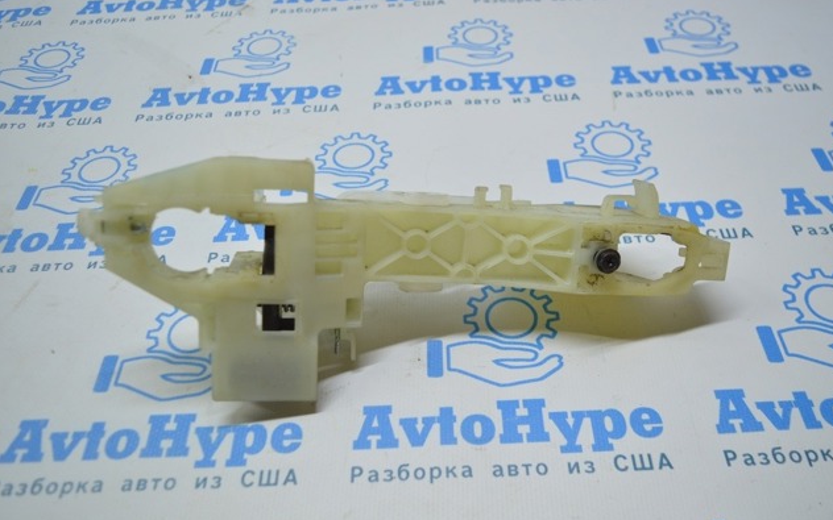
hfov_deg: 56.7
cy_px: 278
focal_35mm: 34
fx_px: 772
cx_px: 420
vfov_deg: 37.3
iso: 400
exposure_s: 1/100
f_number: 3.8
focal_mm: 22
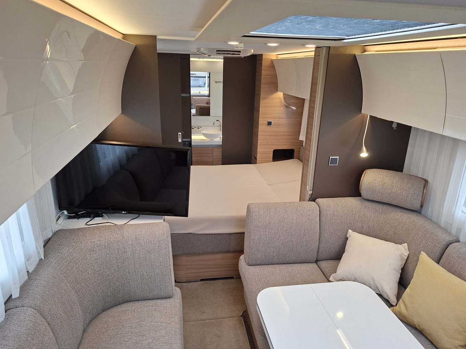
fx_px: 323
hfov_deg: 71.6
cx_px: 233
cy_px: 175
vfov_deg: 56.8
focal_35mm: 24
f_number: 1.8
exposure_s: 1/100
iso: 200
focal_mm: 5.54
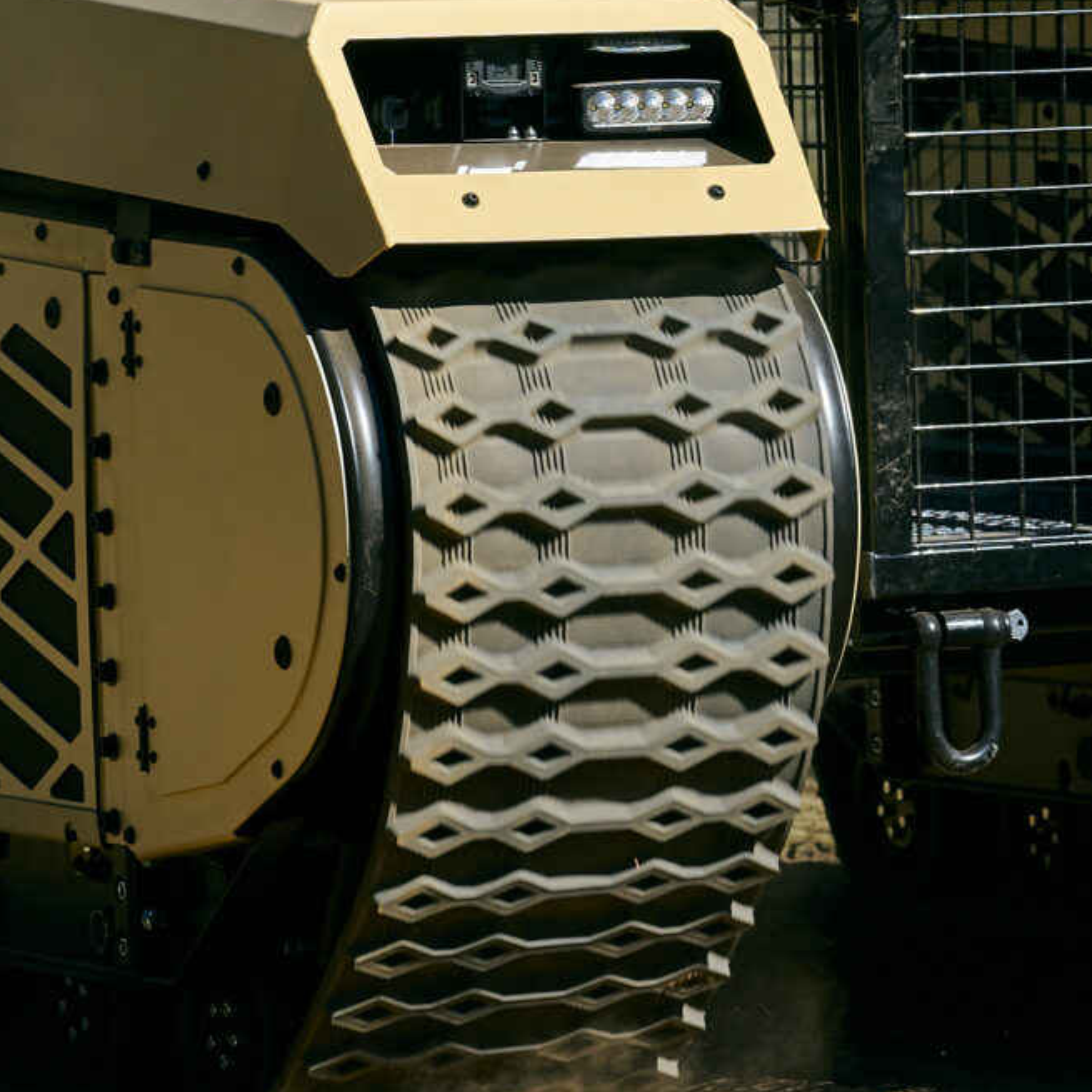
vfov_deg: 5.8
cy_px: -41
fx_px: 10671
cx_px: 690
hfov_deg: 5.9
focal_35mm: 299
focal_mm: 90
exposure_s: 1/400
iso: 125
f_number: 7.1
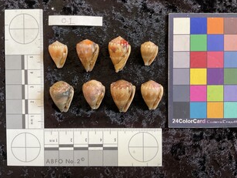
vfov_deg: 42.9
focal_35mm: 33
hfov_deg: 55.4
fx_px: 226
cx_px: 117
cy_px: 84
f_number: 1.8
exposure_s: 1/60
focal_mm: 3
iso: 100
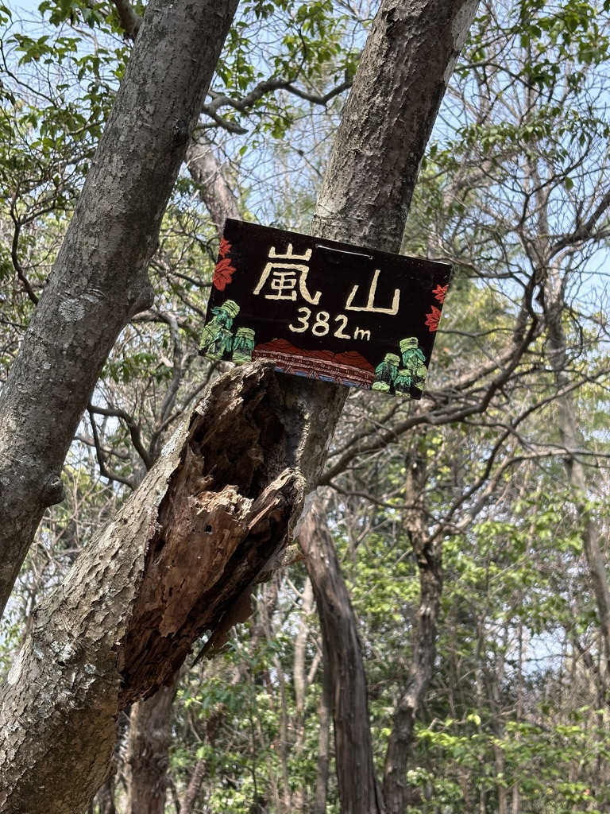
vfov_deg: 36.8
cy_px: 407
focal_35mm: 52
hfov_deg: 28.0
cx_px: 305
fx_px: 1222
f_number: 1.6
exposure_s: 1/701
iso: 50
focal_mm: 5.96
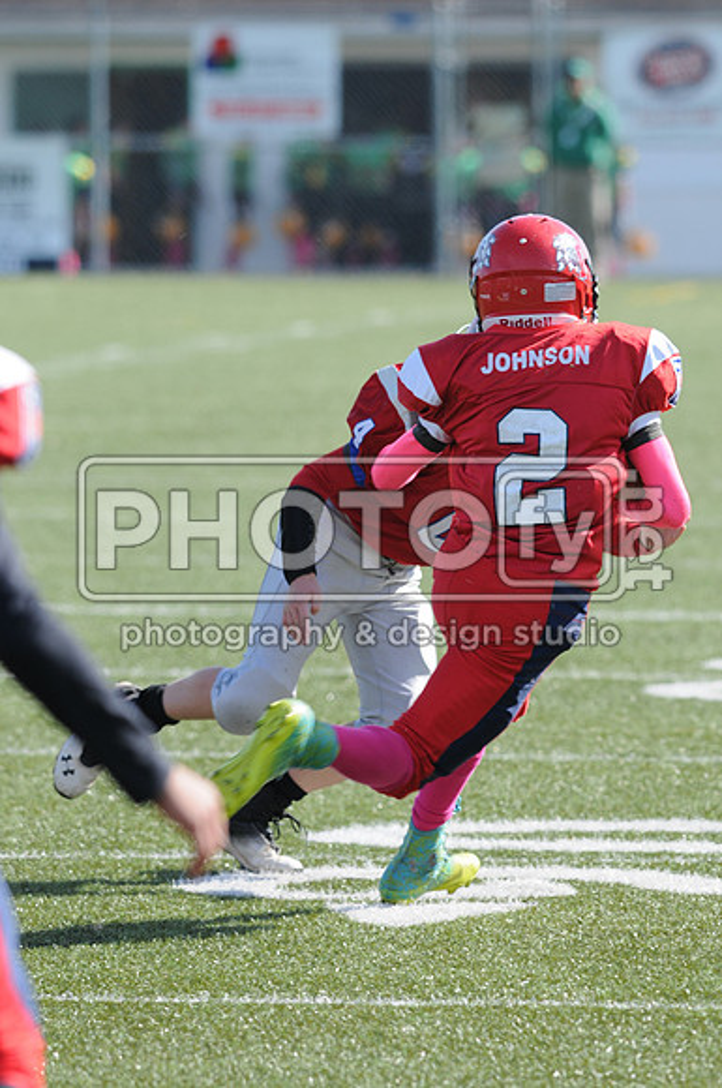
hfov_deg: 3.0
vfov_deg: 4.6
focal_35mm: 450
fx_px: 13577
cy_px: 544
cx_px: 361
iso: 200
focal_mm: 300
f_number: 5.6
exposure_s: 1/500
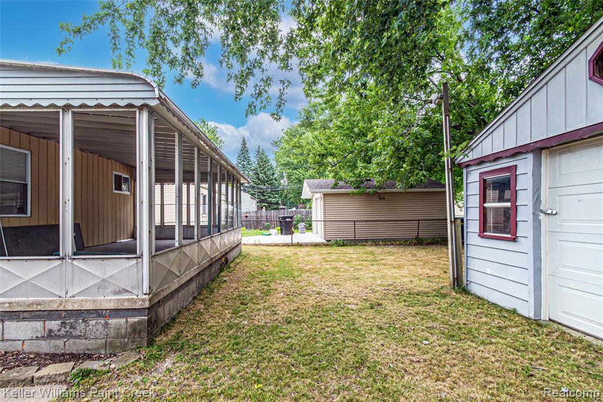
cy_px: 201
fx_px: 251
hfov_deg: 100.4
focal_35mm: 15
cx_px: 302
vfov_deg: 77.3
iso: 1600
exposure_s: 1/80
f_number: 14
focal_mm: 10
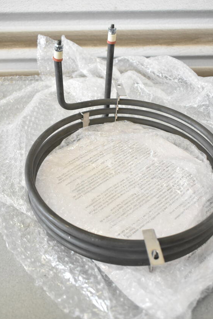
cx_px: 112
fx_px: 319
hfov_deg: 36.9
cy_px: 163
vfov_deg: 53.1
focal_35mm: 36
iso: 1600
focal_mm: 22
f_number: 5
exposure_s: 1/100
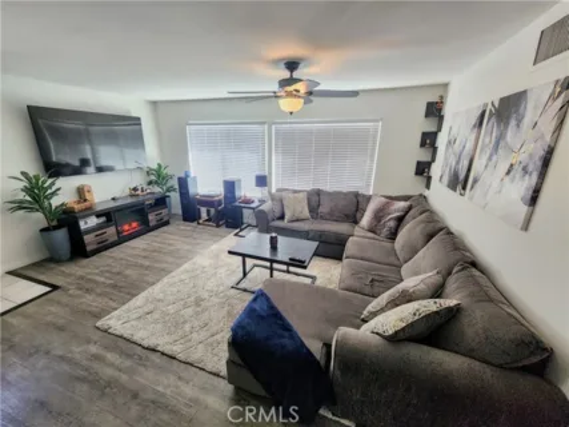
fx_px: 214
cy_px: 214
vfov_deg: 89.9
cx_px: 284
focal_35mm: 13
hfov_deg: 106.2
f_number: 2.2
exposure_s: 1/60
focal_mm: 2.2
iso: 250
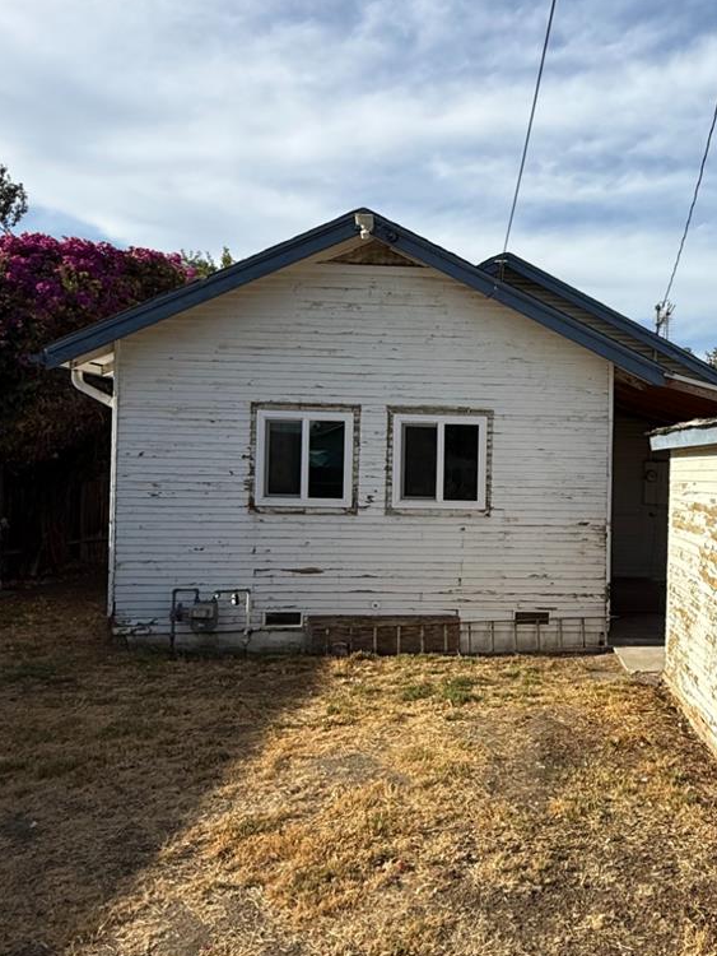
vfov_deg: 63.4
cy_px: 479
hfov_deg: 46.7
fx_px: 773
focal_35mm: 28
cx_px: 589
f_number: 2.2
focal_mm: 2.22
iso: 50
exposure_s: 1/2165
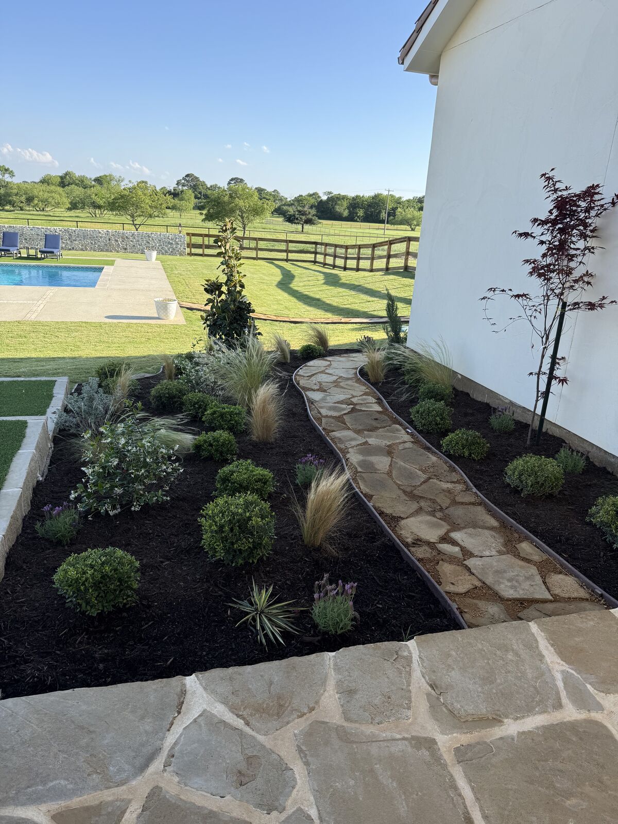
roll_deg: -4.9
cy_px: 412
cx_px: 309
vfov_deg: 71.6
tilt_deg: -18.6
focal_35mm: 24
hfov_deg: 56.8
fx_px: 571
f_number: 1.78
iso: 100
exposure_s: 1/1812
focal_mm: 6.76
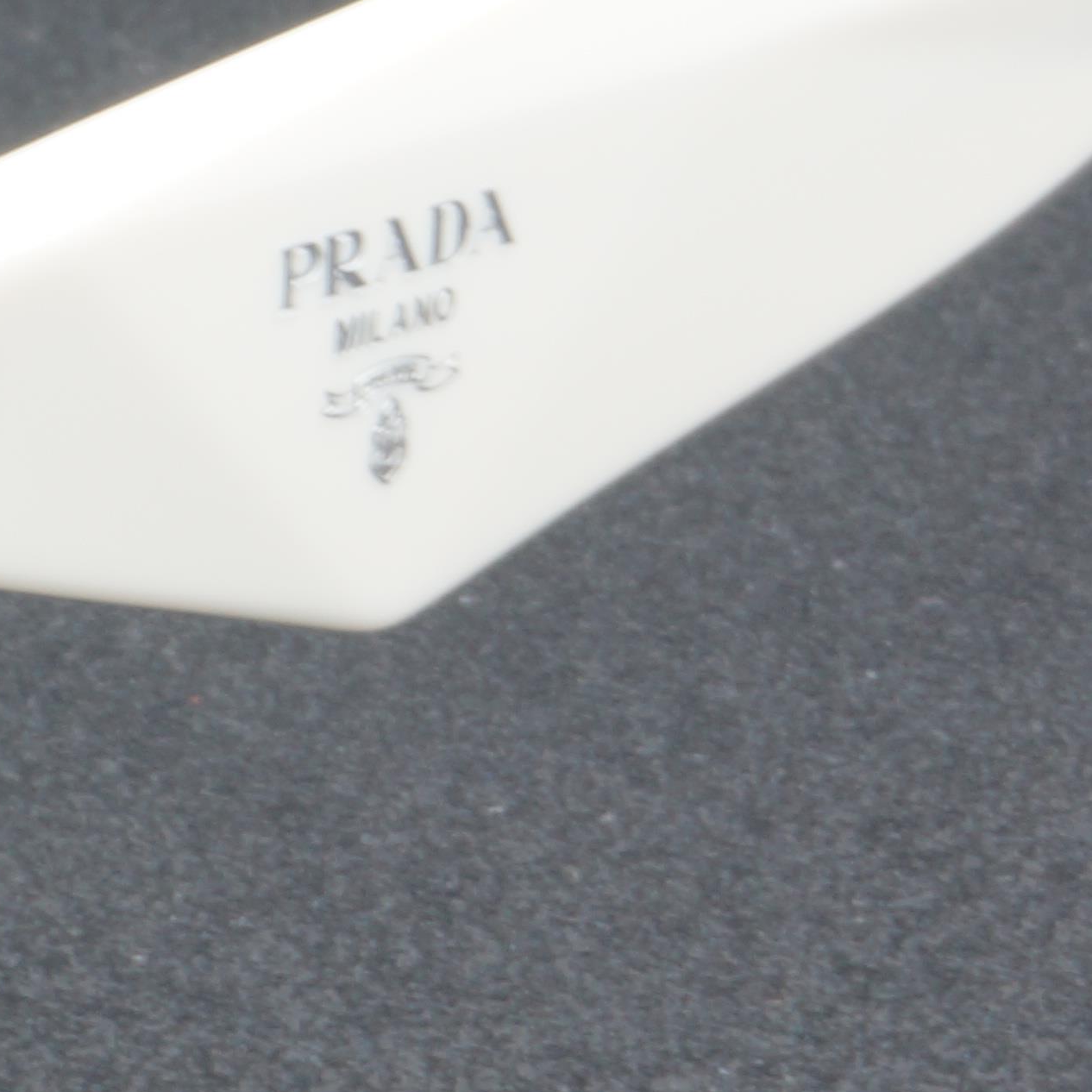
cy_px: 262
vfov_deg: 5.8
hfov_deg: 5.7
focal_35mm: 302
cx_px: -900
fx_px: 10778
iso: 100
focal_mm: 50
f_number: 32
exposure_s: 1.3
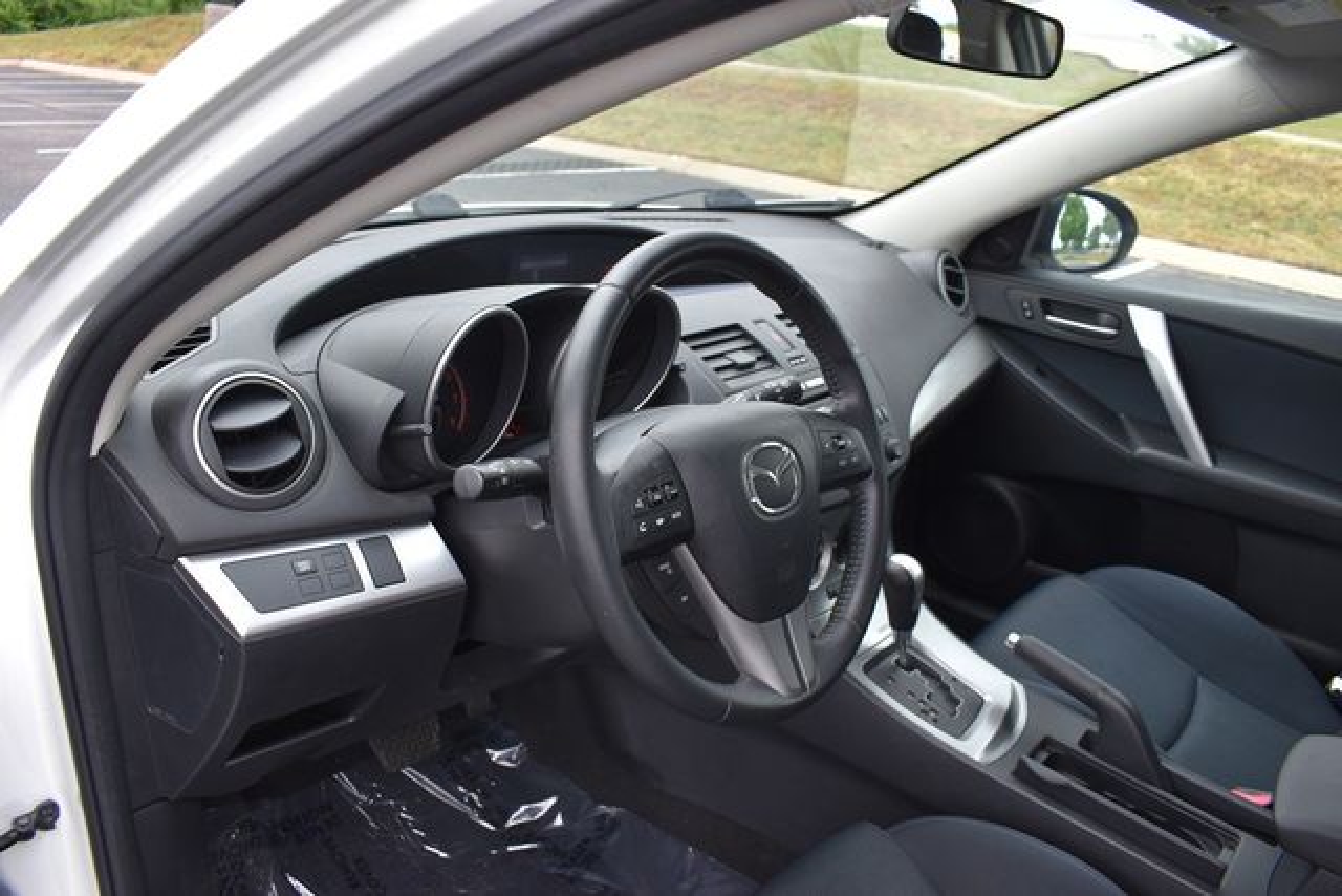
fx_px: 1007
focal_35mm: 27
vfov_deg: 48.0
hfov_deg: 67.4
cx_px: 671
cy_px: 448
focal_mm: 18
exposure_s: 1/250
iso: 280
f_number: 5.6
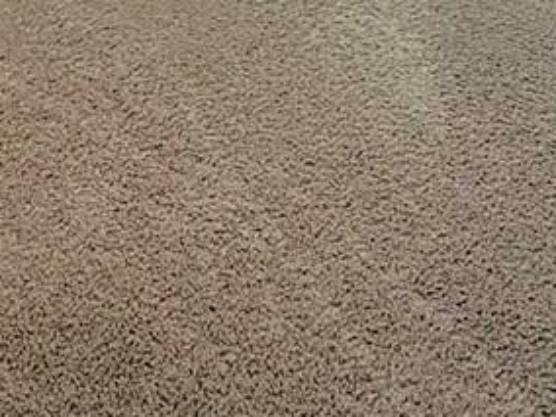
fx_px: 1269
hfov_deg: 24.5
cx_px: 159
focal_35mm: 79
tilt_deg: -11.0
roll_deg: -0.3
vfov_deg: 12.7
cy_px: -673
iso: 64
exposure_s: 1/192
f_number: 2.2
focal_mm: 2.22
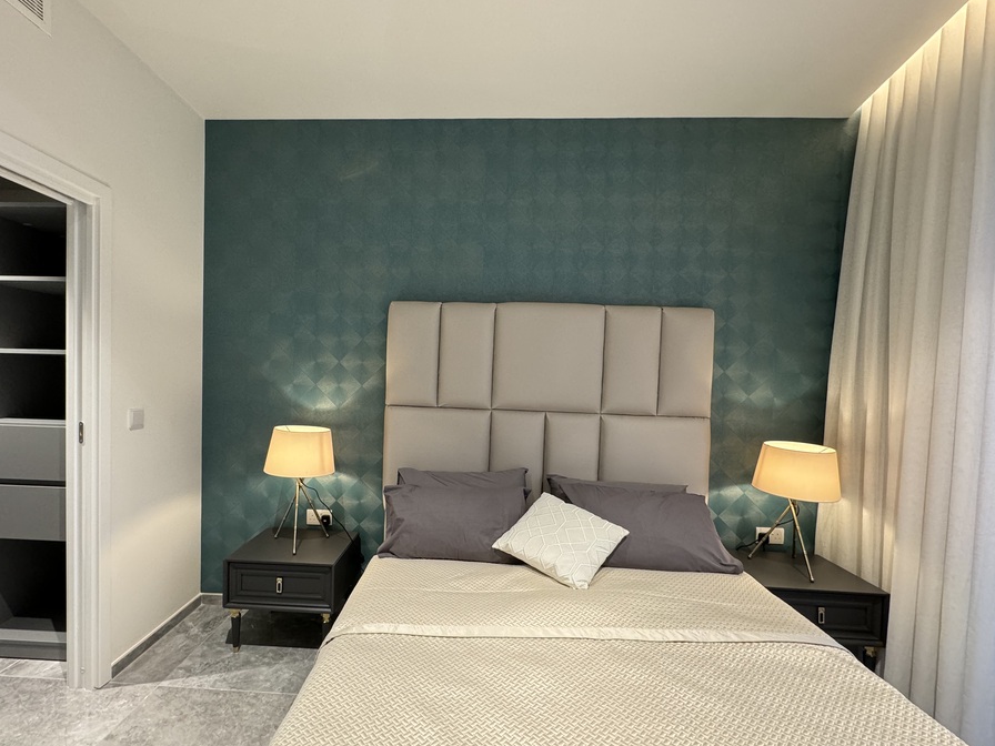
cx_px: 453
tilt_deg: -1.8
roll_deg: -2.0
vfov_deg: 78.1
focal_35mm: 16
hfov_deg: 94.3
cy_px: 390
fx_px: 460
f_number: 2.2
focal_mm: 2.22
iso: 250
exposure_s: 1/50
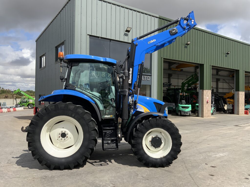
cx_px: 125
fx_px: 209
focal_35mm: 29
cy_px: 94
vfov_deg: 48.2
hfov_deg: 61.7
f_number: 1.8
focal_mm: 3
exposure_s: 1/1675
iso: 16
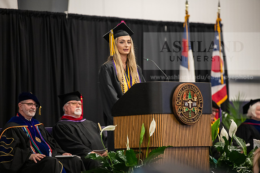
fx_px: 1445
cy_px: 86
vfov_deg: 6.9
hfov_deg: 10.3
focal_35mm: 200
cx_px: 130
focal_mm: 200
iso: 3200
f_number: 3.2
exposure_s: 1/200
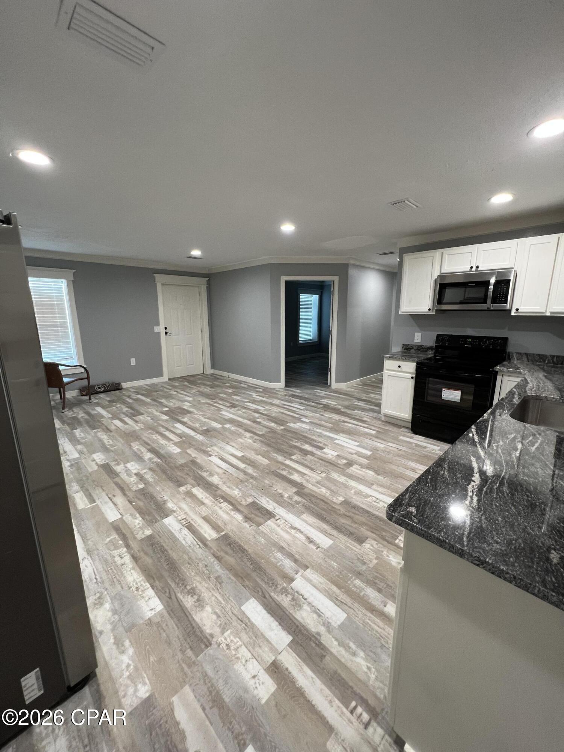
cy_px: 376
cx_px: 282
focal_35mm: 13
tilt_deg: -10.8
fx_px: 282
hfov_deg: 89.9
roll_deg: -0.1
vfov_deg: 106.2
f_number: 1.8
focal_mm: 1.57
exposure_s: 1/60
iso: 160
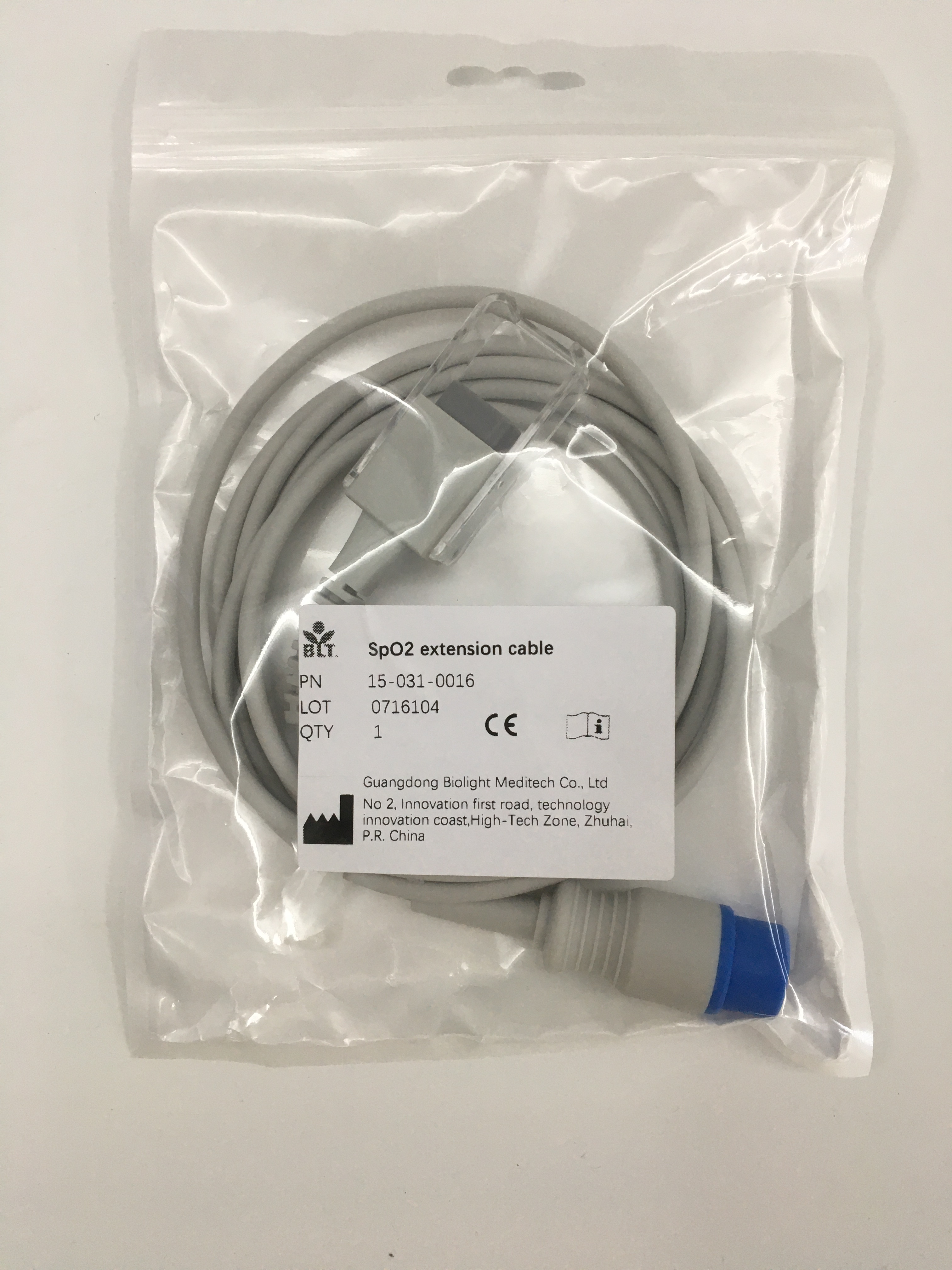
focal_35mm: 29
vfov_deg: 61.7
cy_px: 635
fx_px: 1063
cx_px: 476
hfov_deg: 48.2
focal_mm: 4.15
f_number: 2.2
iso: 32
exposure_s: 1/33
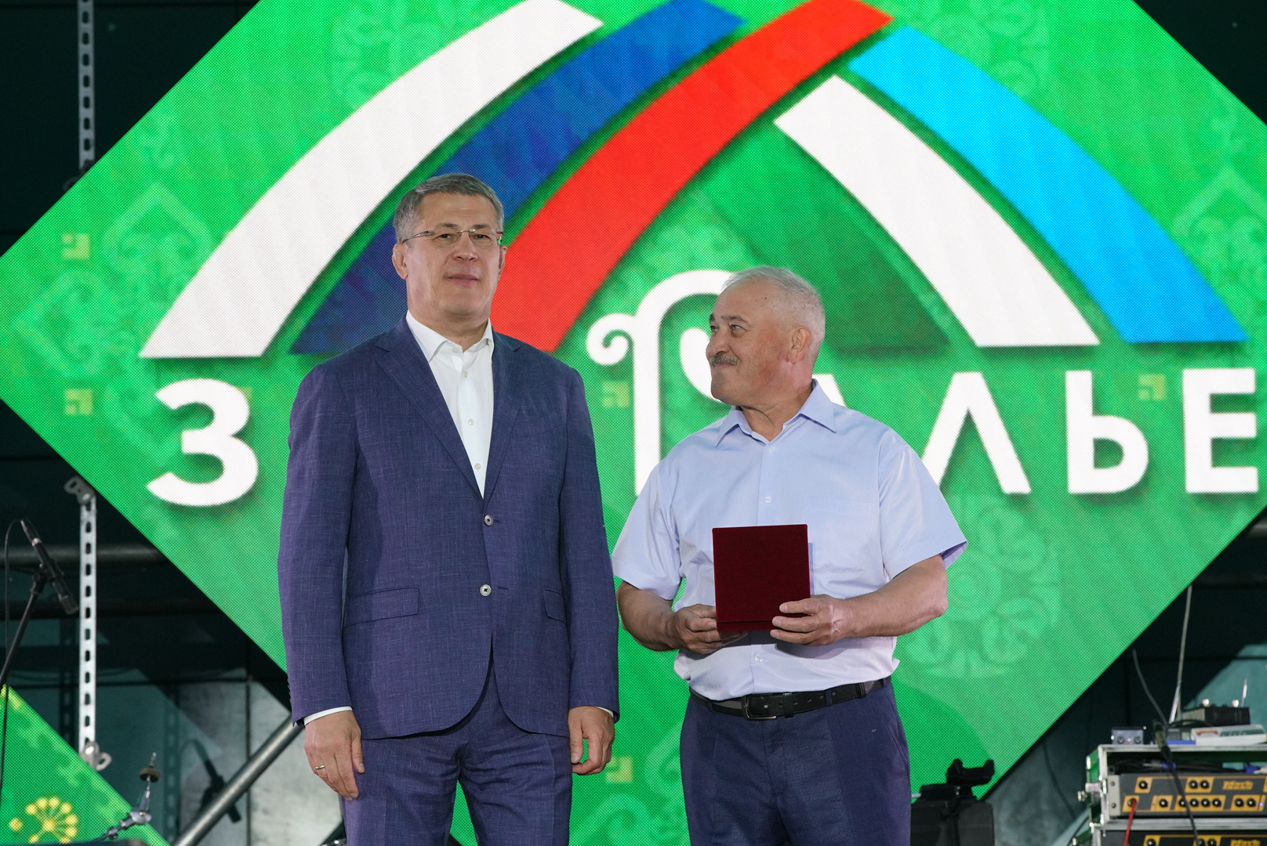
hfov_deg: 11.3
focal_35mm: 182
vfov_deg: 7.6
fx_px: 6410
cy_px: 423
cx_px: 634
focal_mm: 182
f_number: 8
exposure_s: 1/400
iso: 3200
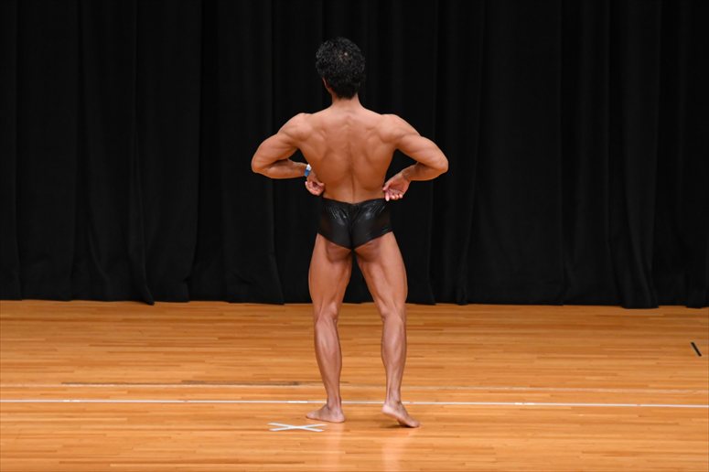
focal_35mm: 270
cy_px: 236
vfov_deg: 5.1
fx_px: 5315
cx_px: 354
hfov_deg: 7.6
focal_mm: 180
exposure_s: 1/400
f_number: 5.6
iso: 3200
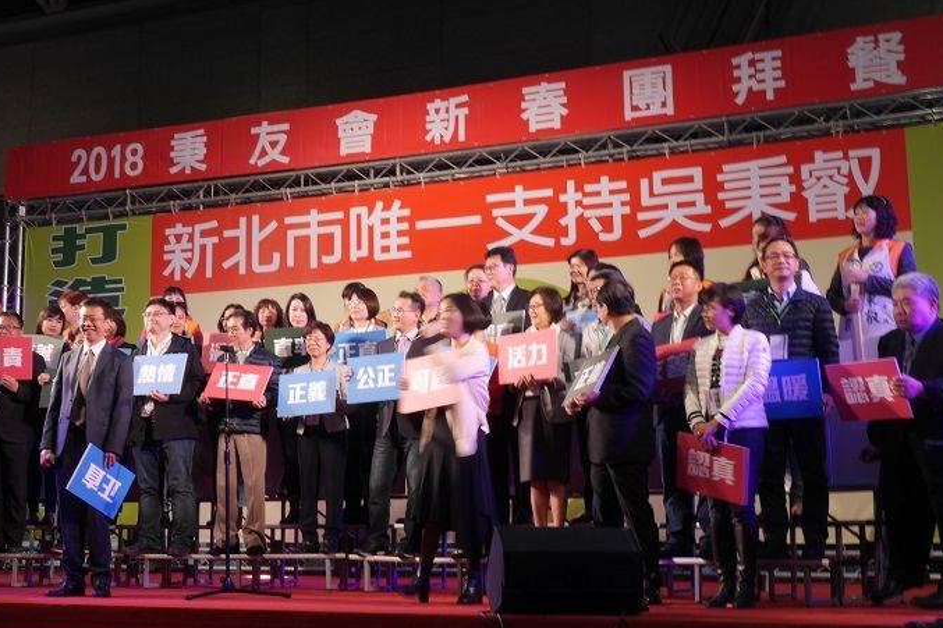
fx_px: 1231
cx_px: 394
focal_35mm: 47
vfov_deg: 28.6
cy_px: 350
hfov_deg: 41.8
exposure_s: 1/4
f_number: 16
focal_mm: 18
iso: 200
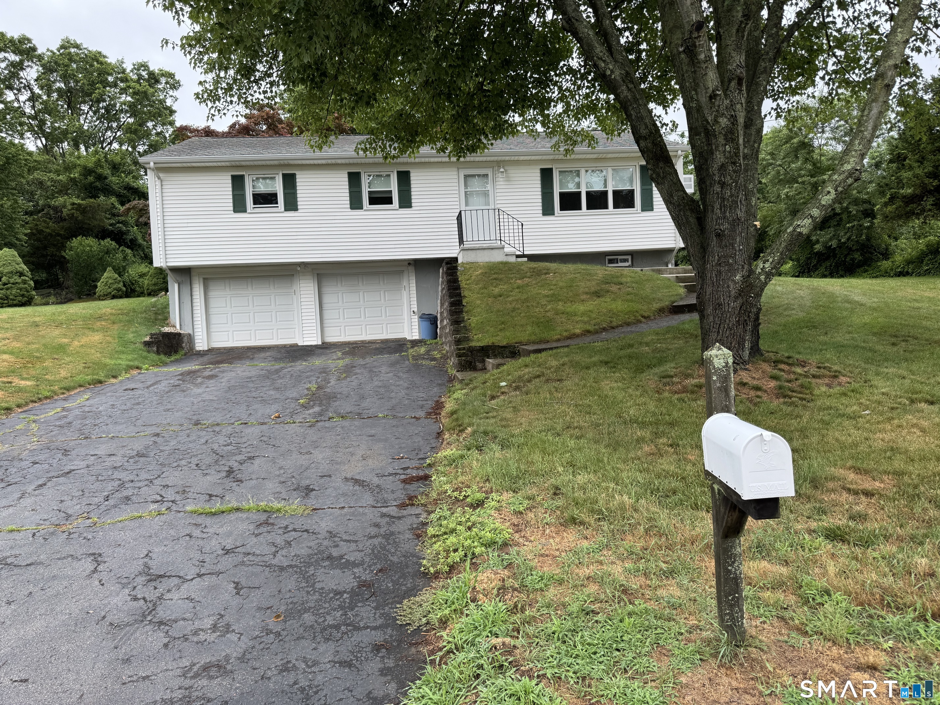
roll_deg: +3.7
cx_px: 470
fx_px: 652
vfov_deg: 56.8
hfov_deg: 71.6
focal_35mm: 24
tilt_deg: -2.4
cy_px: 352
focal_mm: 6.76
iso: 80
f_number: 1.78
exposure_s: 1/488
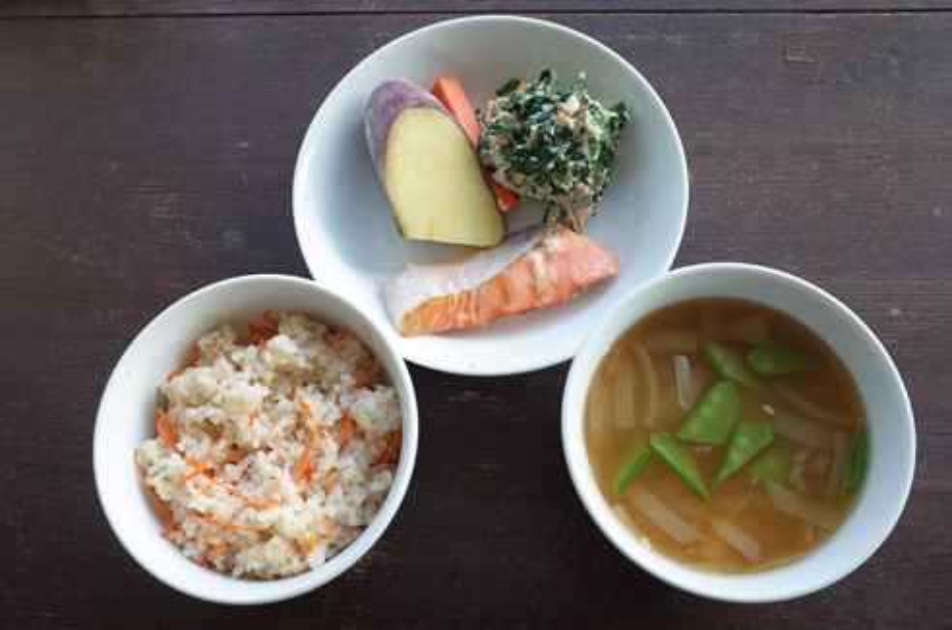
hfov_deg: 65.6
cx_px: 476
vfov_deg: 46.2
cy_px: 315
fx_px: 739
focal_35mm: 28
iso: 200
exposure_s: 1/30
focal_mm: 18.3
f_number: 5.6
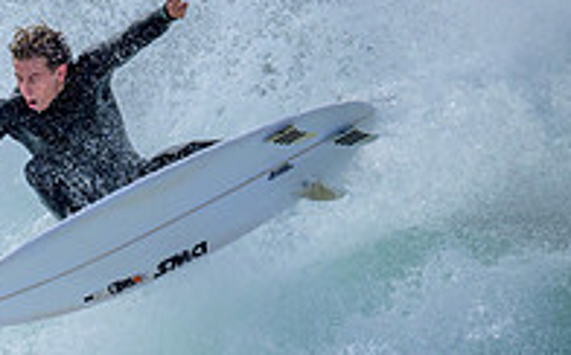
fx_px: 43523
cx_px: -312
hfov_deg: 0.8
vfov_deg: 0.5
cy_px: 364
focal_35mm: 2800
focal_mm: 800
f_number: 6.3
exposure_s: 1/2000
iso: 160
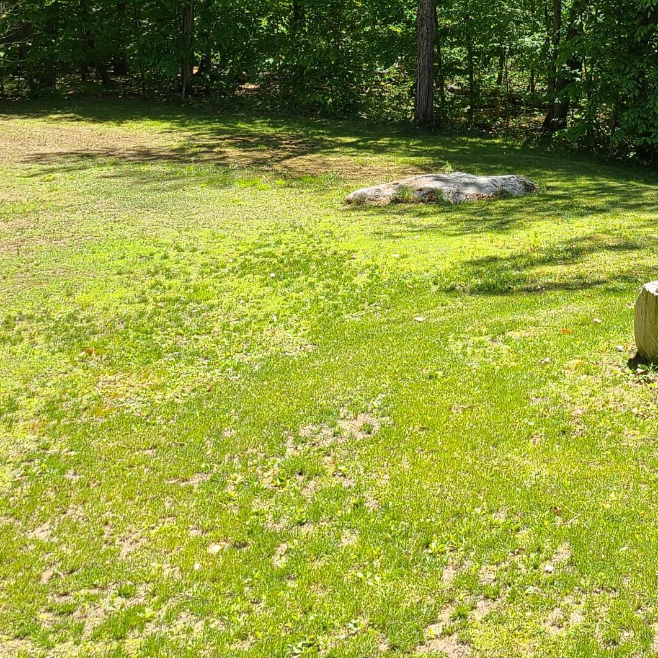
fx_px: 1398
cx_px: 517
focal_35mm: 65
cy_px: 16
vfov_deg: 25.3
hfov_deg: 26.1
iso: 40
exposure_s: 1/850
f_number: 1.8
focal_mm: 5.4
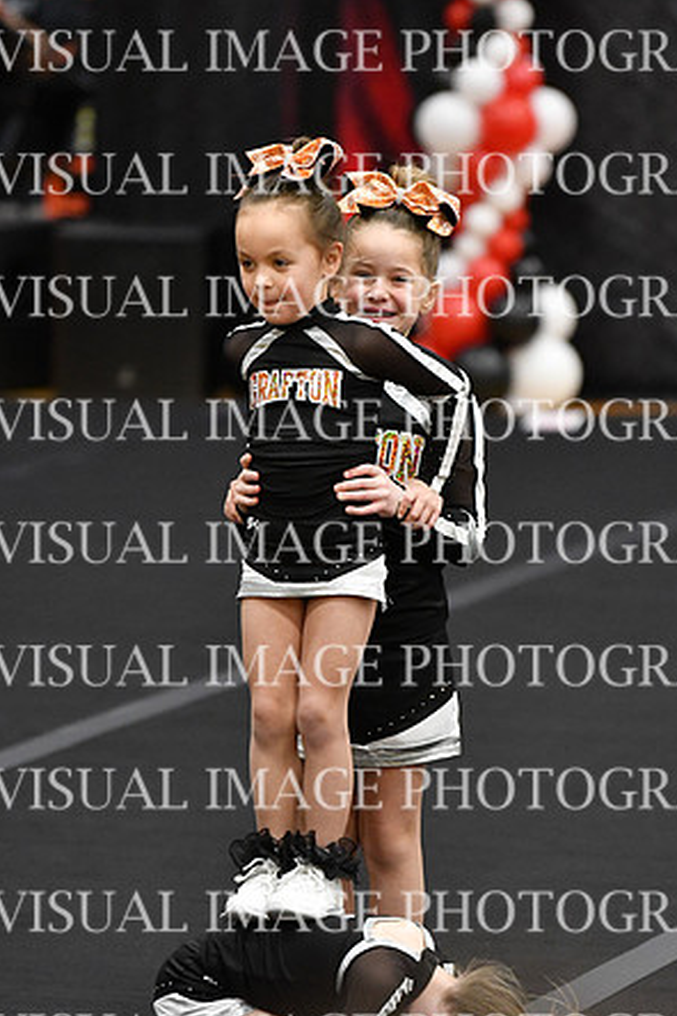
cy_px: 604
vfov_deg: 6.2
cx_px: 385
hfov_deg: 4.1
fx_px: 9393
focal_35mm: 333
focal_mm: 170
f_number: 2.8
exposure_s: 1/800
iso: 5000
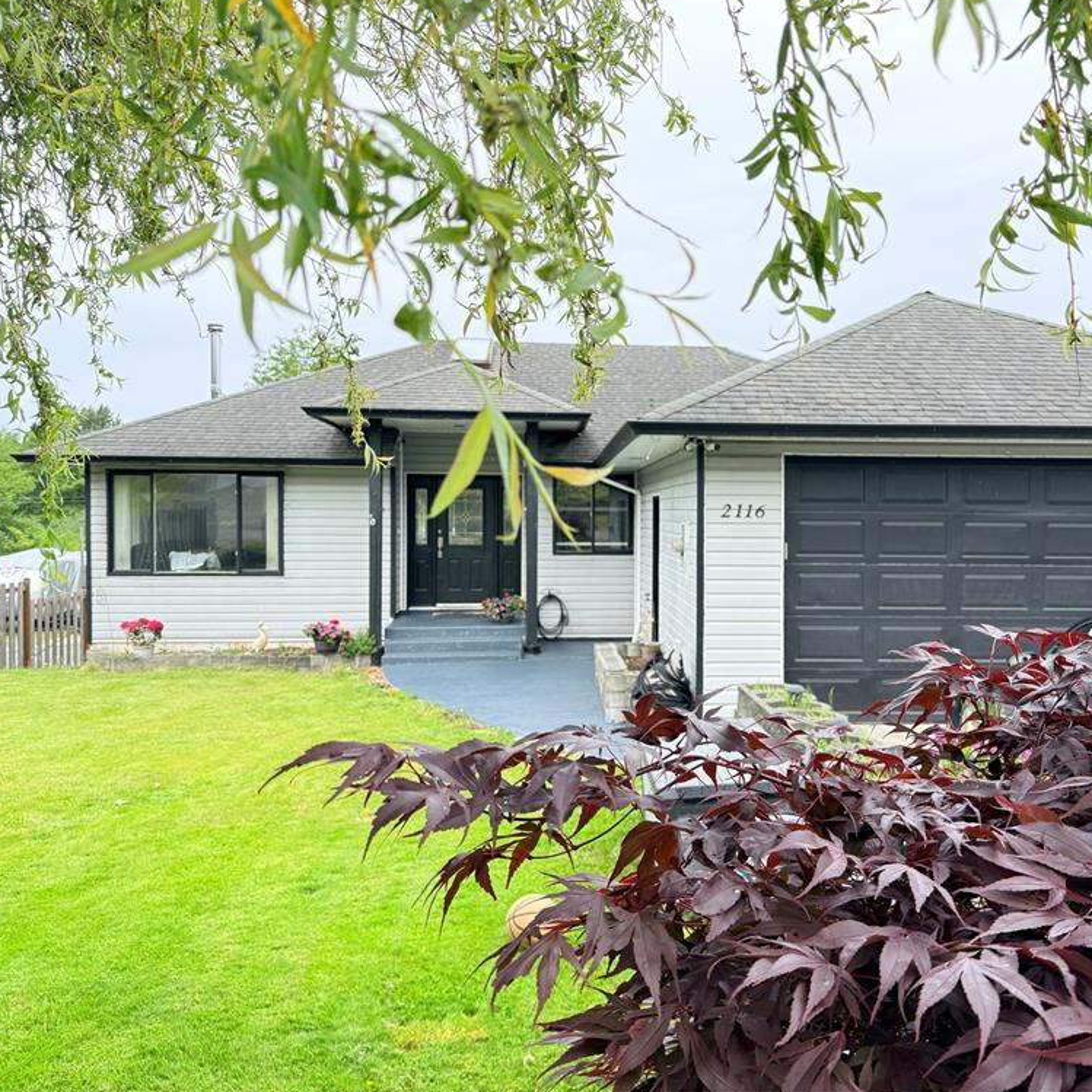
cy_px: 539
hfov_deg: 55.2
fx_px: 1035
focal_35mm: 29
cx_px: 662
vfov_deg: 55.6
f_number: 1.78
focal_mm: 6.76
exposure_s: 1/728
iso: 100
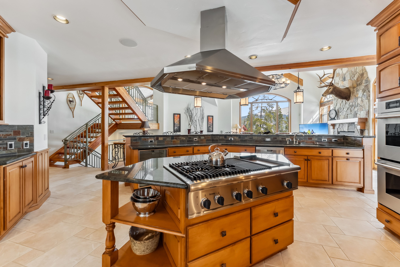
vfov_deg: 81.3
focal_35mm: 14
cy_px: 134
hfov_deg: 104.2
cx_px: 200
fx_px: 156
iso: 800
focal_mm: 14
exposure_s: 1/50
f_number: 7.1
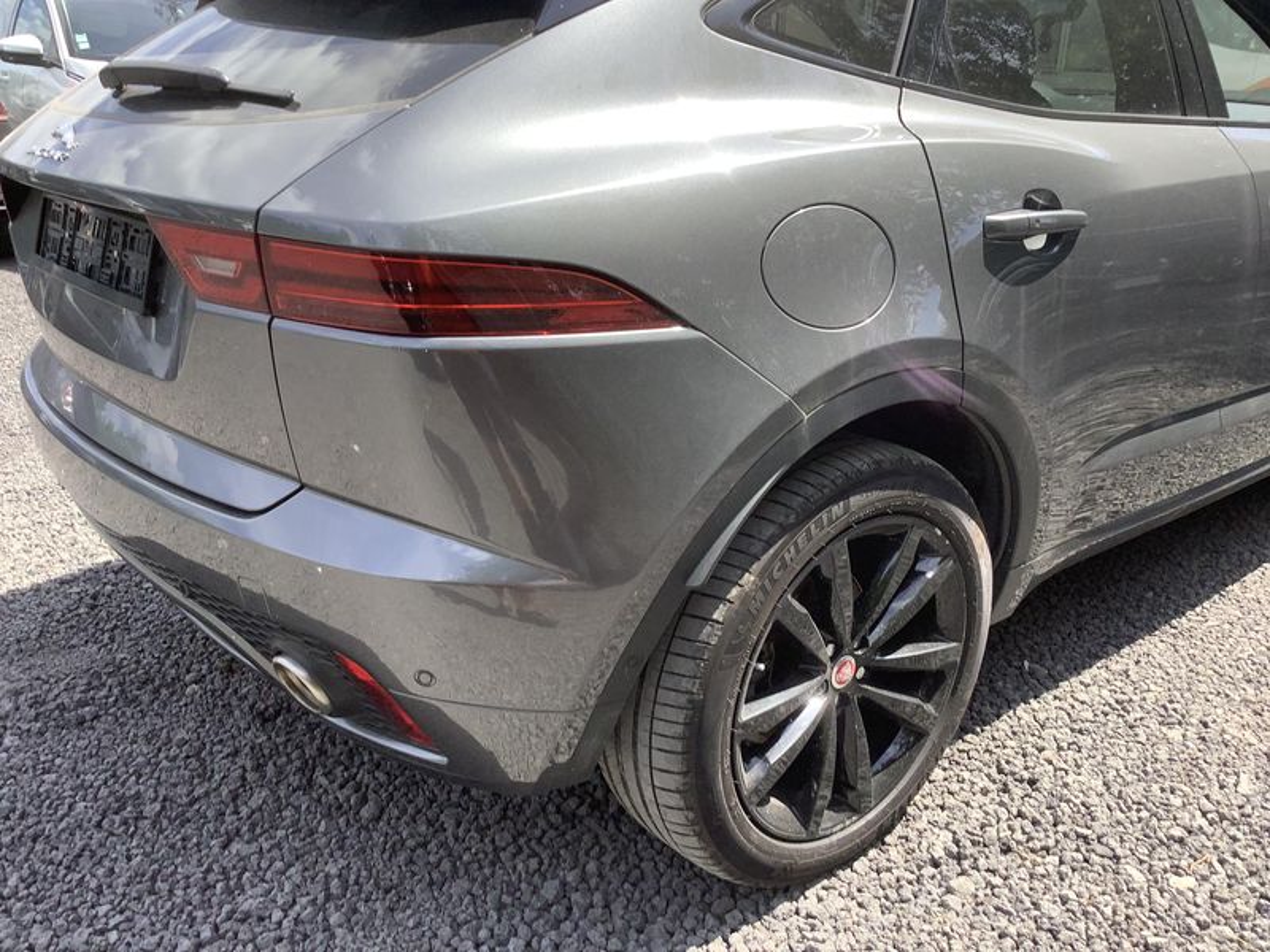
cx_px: 635
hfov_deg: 58.4
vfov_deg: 45.4
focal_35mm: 31
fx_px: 1137
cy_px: 476
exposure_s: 1/519
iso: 25
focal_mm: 3.3
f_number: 2.4
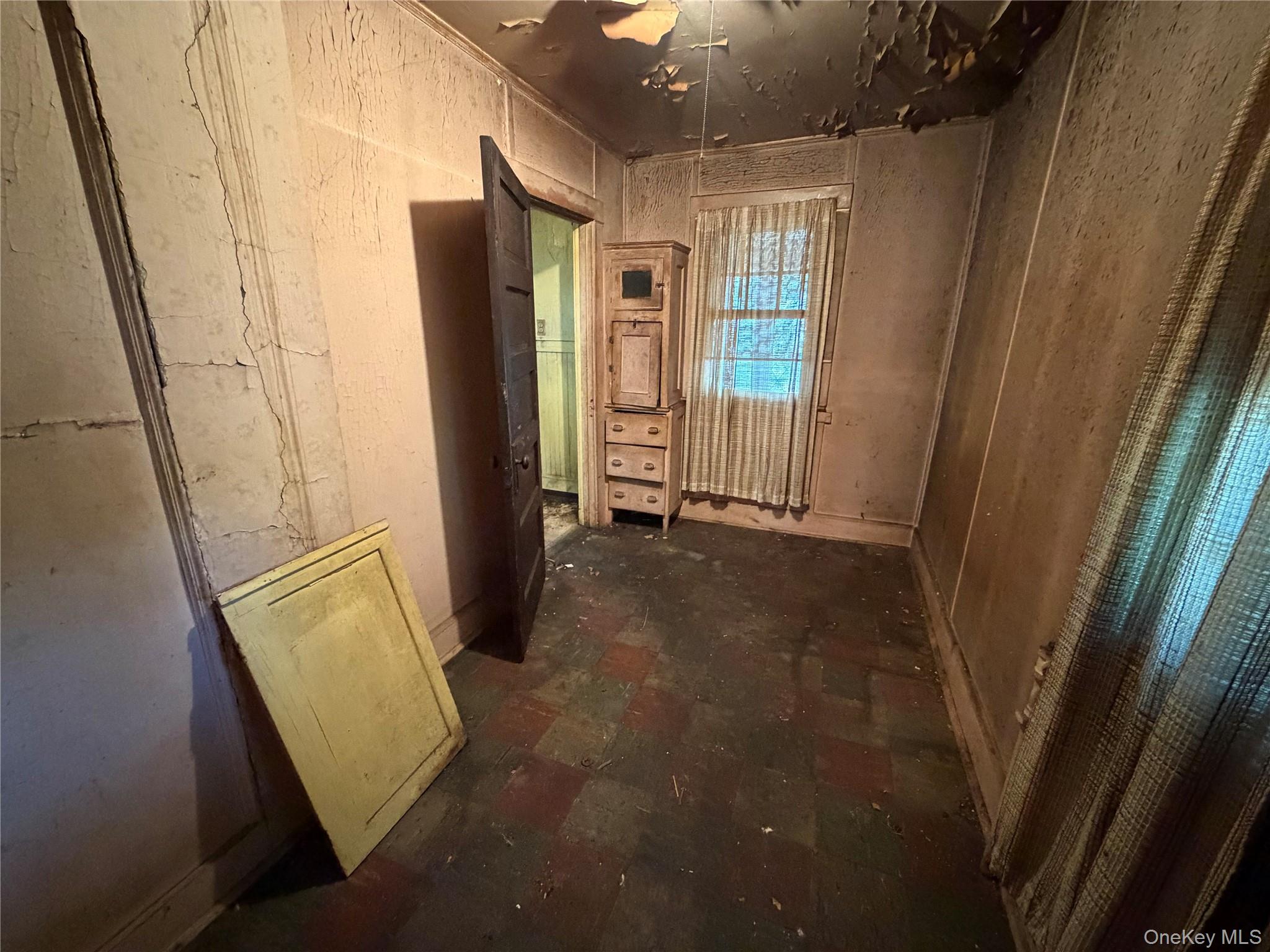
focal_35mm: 14
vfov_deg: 85.7
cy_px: 476
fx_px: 514
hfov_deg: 102.1
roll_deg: -0.3
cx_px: 635
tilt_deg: -16.1
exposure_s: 1/40
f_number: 2.2
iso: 1250
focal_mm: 2.22
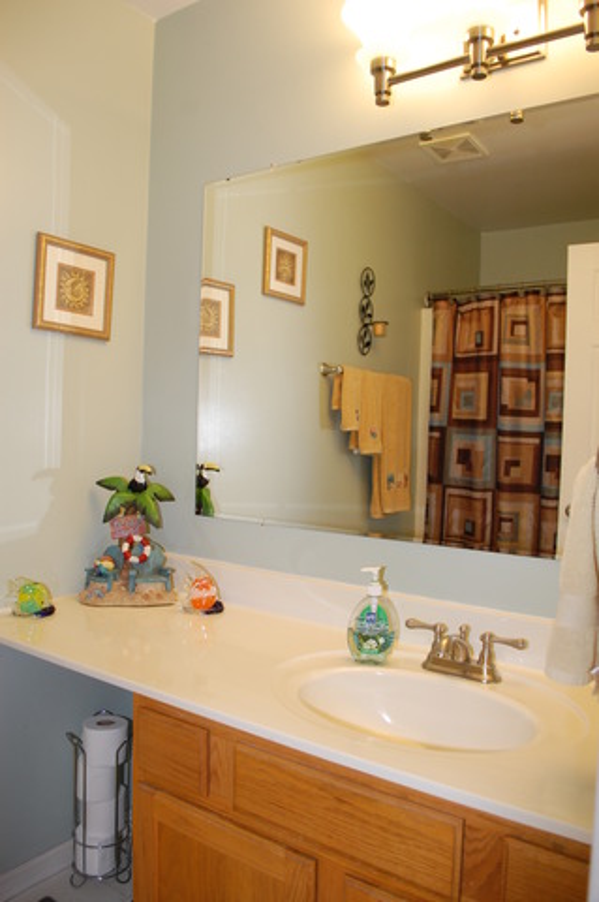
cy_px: 451
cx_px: 300
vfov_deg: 67.4
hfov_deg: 47.8
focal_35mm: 27
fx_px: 675
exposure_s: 1/60
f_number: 4
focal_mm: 18
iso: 400
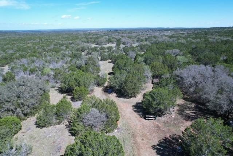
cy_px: 78
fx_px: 143
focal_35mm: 22
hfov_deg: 78.5
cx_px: 116
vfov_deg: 57.3
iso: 100
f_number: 2.8
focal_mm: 8.38
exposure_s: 1/1250
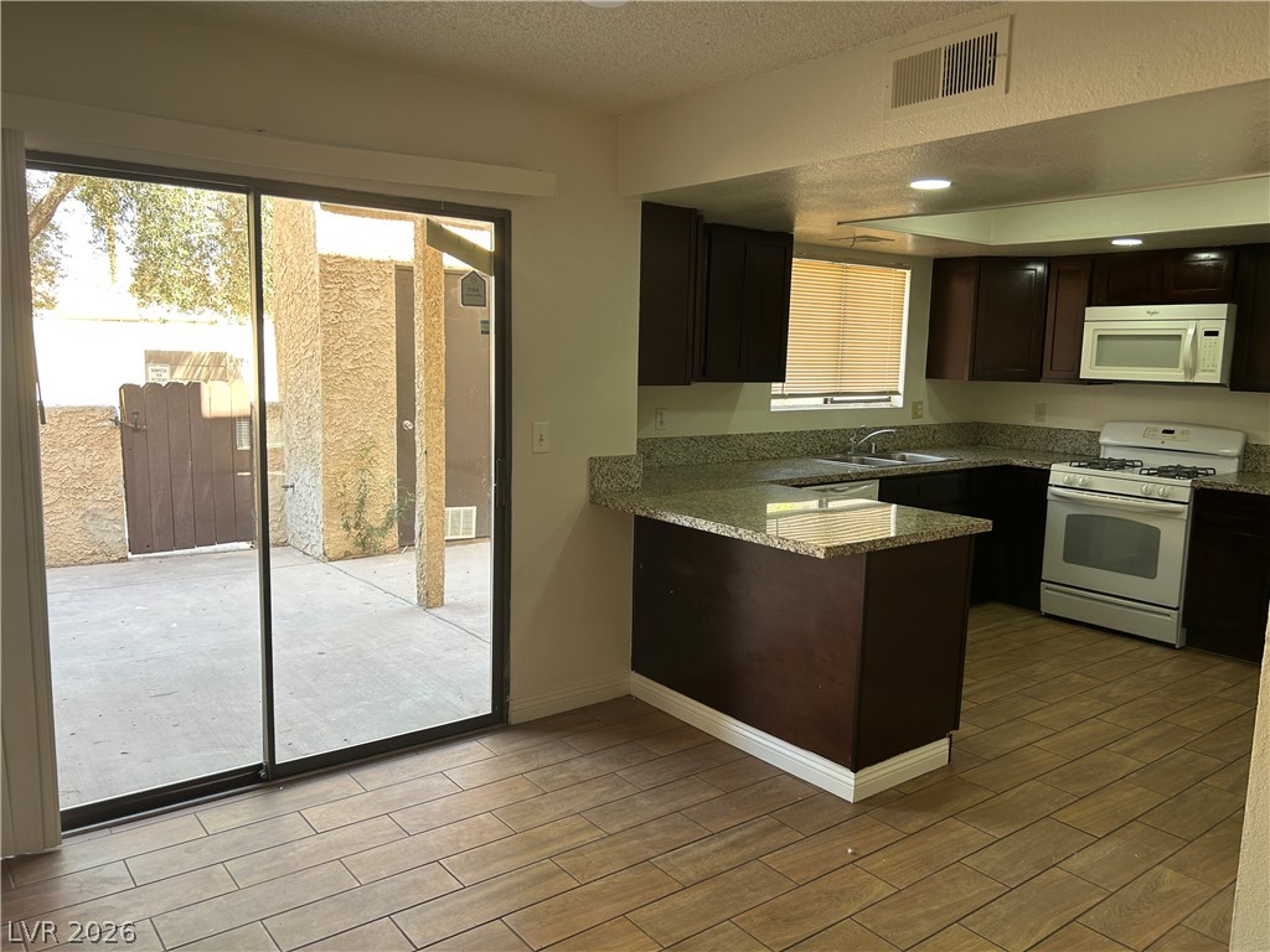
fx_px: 954
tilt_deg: -7.0
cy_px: 476
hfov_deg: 67.3
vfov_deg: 53.1
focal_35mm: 26
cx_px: 635
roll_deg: -1.0
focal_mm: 5.7
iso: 64
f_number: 1.5
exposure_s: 1/121
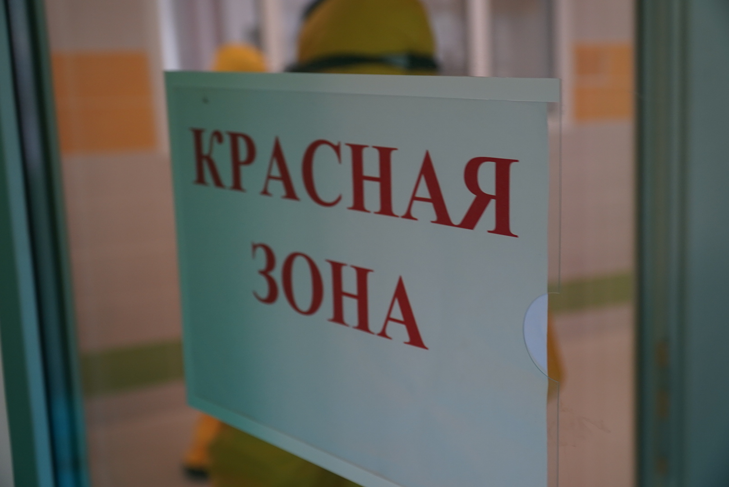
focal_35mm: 43
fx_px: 871
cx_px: 364
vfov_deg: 31.2
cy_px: 244
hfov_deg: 45.4
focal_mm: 29
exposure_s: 1/100
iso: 500
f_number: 4
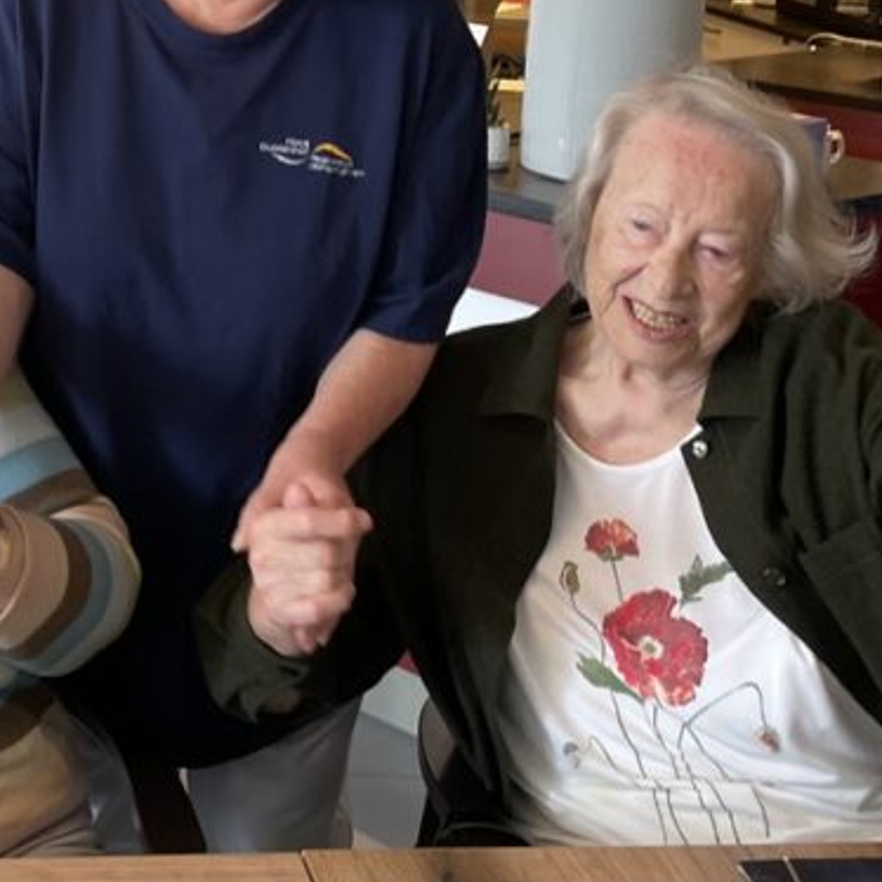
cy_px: -21
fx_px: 1816
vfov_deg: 25.8
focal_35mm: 63
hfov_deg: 26.4
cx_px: 87
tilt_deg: -4.7
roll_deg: -3.0
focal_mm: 4.2
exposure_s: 1/100
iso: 125
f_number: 1.6
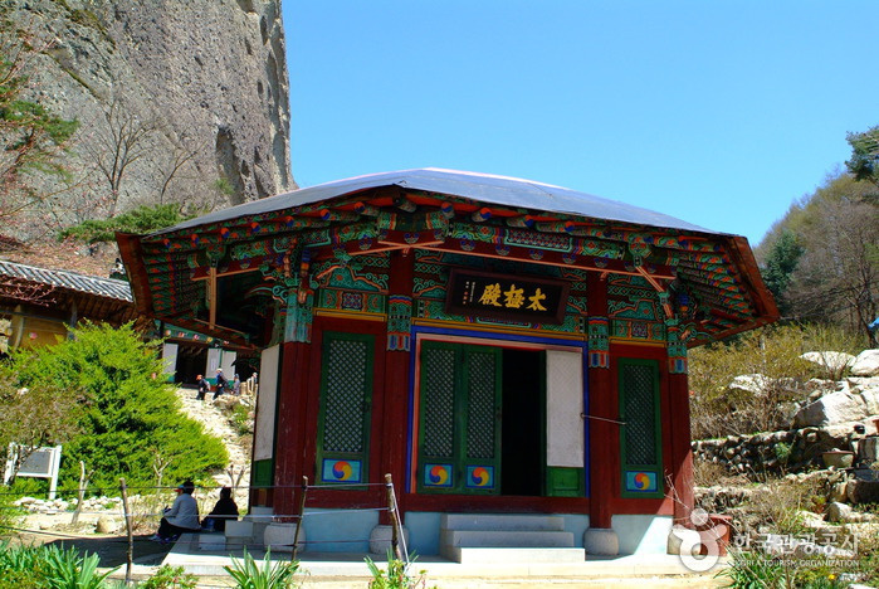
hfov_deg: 61.9
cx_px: 440
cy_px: 294
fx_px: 733
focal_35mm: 30
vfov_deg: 43.7
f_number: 11
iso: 800
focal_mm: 20
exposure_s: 1/500
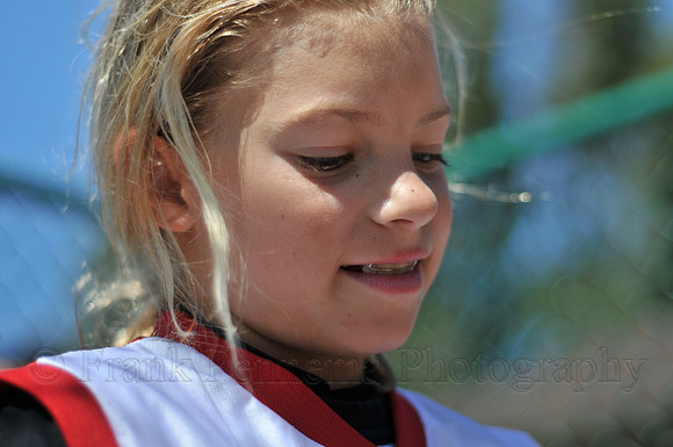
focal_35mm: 75
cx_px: 336
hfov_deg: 27.0
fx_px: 1400
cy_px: 224
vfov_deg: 18.1
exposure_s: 1/8000
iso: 200
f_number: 2
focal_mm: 50
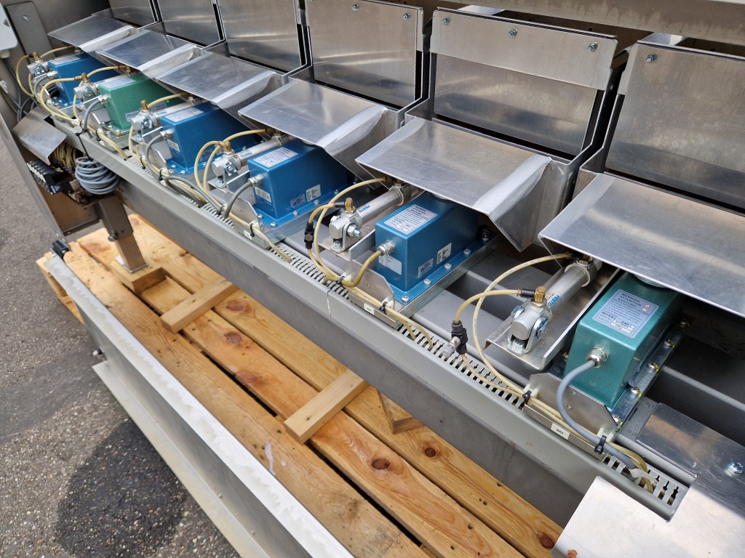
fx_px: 495
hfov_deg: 73.9
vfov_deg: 58.9
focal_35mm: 23
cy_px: 279
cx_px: 372
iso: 50
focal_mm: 5.4
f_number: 1.8
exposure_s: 1/514
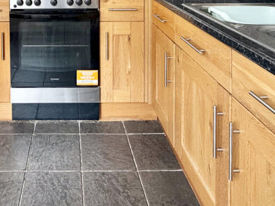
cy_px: -45
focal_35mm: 36
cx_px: 68
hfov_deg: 49.2
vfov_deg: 32.4
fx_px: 286
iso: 250
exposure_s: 1/121
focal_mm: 2.22
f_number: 2.2
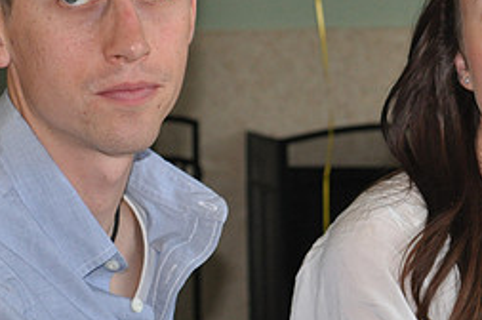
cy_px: 70
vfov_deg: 7.2
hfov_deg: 10.9
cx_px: 316
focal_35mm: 189
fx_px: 2529
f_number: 5.6
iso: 800
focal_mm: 55
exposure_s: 1/60
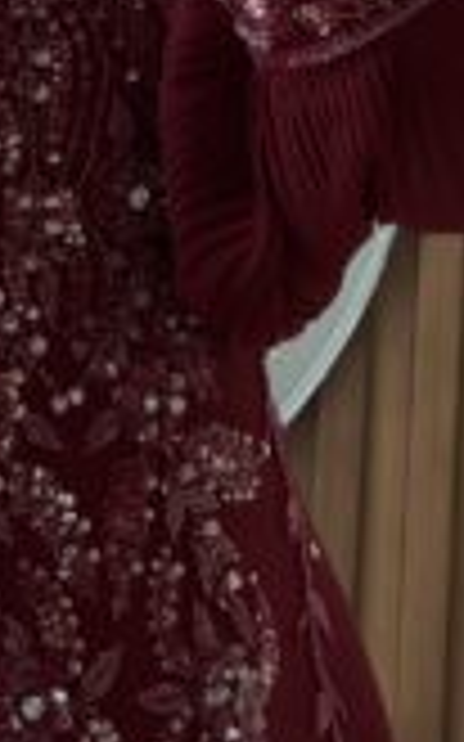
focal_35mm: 343
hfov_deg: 3.8
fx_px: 6946
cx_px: -180
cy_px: -160
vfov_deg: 6.1
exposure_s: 1/121
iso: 200
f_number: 2.8
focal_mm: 16.89
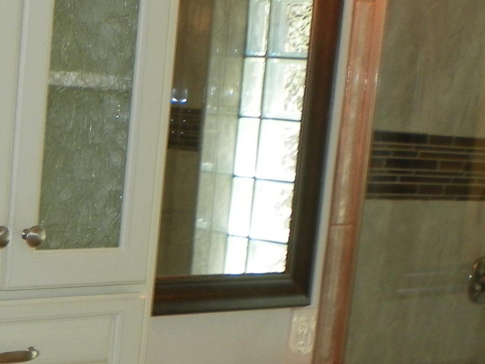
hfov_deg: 20.4
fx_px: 1289
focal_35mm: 92
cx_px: -35
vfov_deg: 15.5
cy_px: 421
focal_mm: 4.6
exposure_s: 1/30
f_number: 2.8
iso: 64
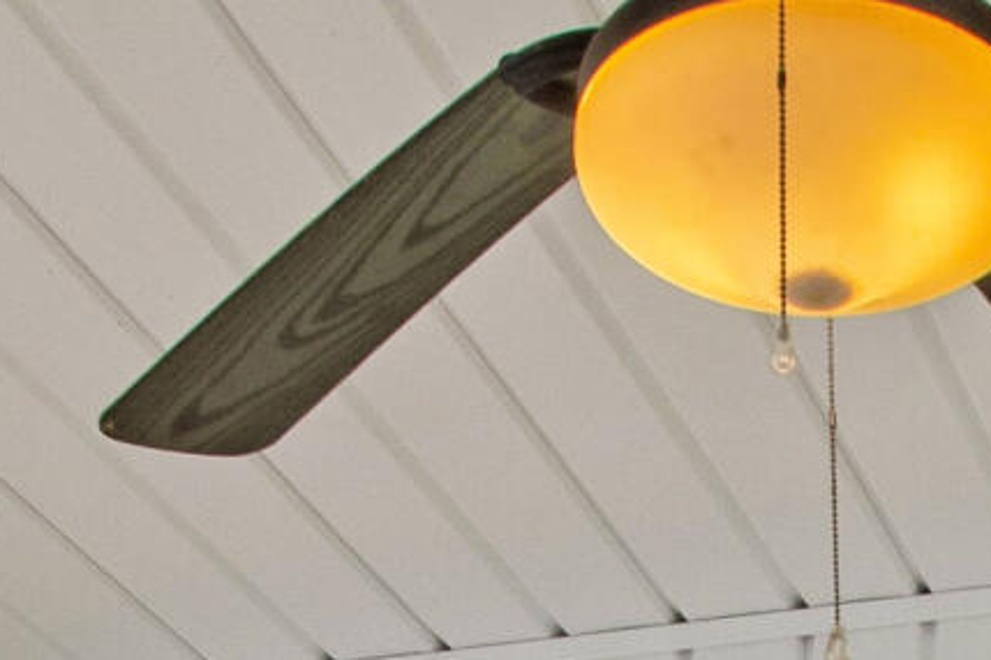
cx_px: 996
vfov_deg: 9.8
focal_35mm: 105
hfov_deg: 18.9
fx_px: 2890
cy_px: 1994
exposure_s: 1/100
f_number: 8
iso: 100
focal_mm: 10
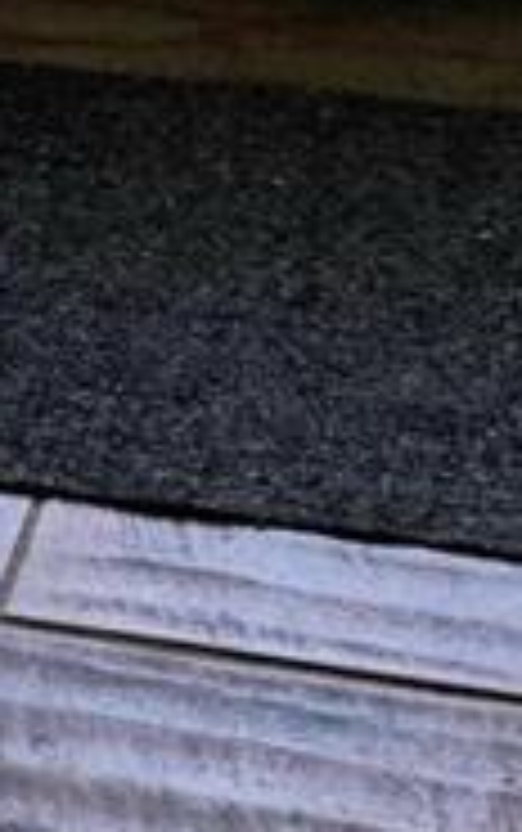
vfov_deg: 11.0
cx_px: 27
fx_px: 3588
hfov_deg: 8.3
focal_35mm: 158
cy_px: -1219
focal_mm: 6.3
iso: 80
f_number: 1.7
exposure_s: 1/3333
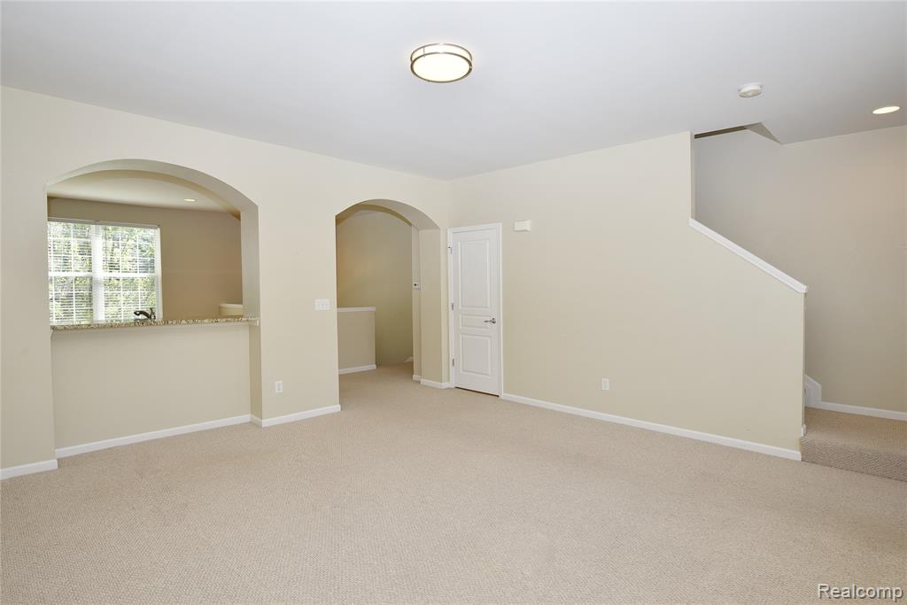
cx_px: 454
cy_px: 302
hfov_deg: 93.3
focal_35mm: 17
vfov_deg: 70.5
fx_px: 428
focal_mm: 17
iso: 100
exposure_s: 1/60
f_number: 6.3
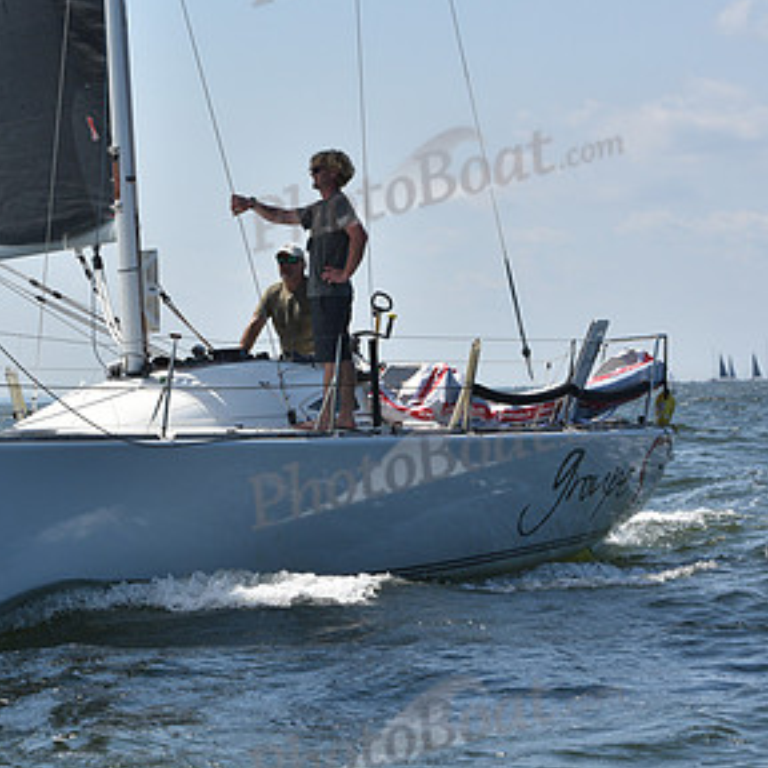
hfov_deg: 10.2
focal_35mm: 171
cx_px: 112
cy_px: 359
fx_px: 4292
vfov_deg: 10.2
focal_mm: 100
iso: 320
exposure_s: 1/1250
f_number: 9
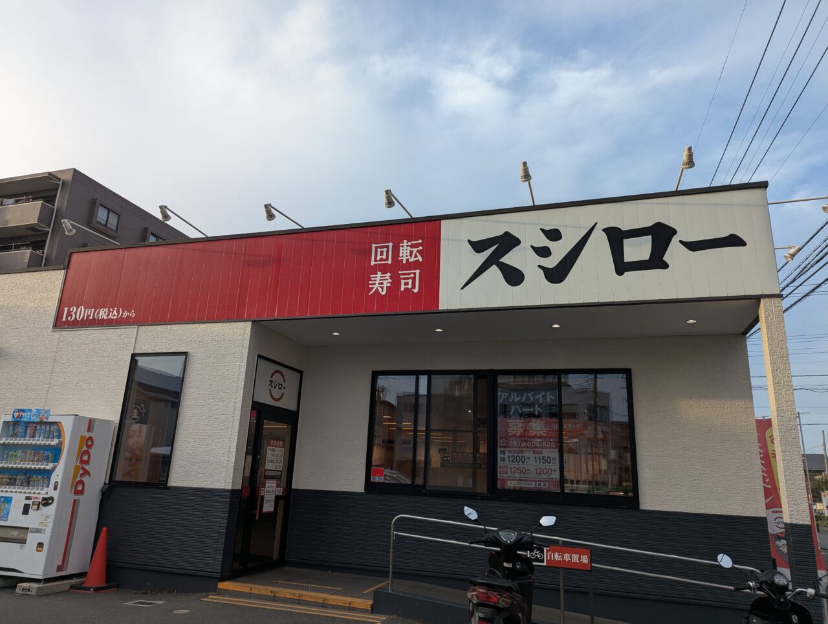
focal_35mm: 24
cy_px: 312
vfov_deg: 56.9
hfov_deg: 71.5
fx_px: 575
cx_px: 414
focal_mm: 6.81
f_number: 1.85
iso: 45
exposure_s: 1/658
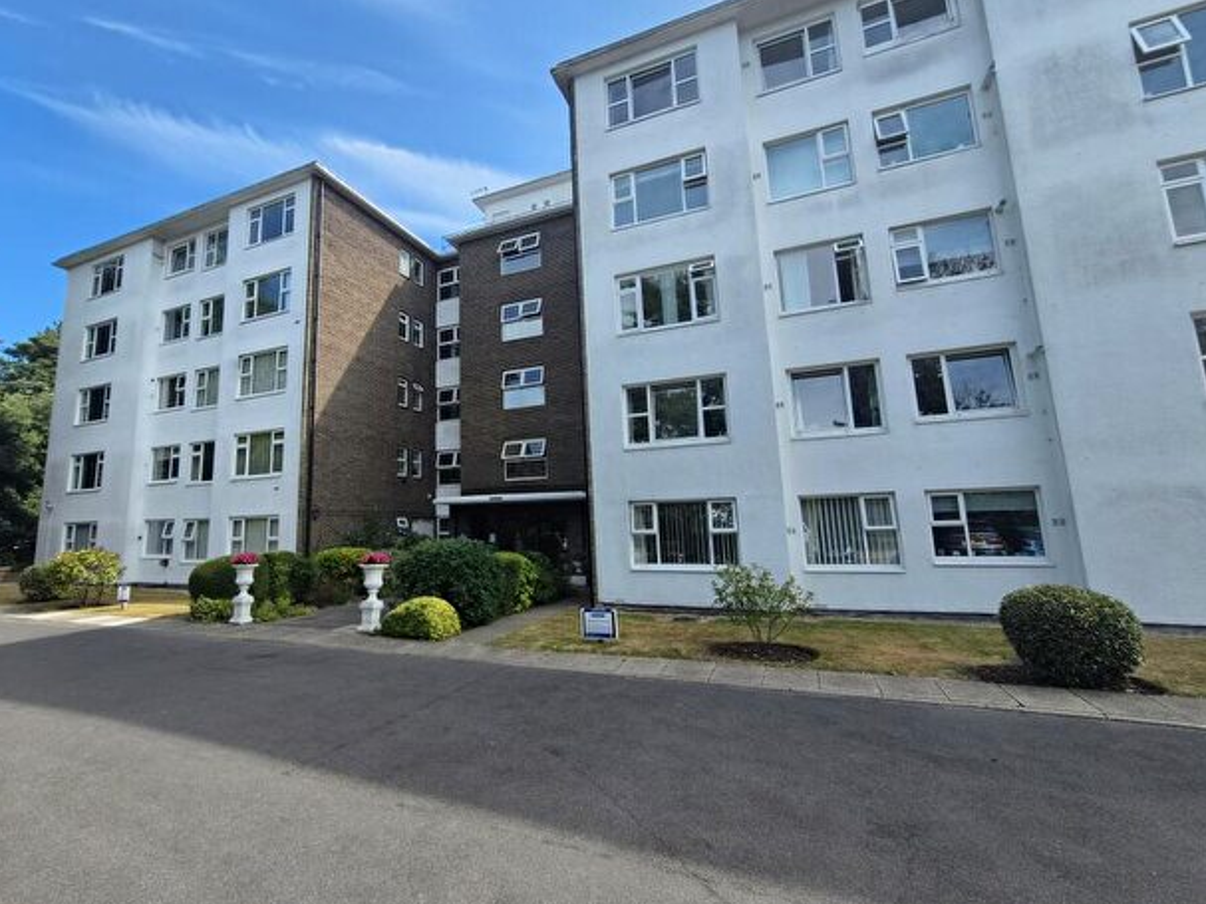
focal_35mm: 15
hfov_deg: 97.6
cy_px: 438
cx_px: 521
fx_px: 522
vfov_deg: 81.7
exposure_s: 1/1716
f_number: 2.2
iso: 100
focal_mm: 2.2
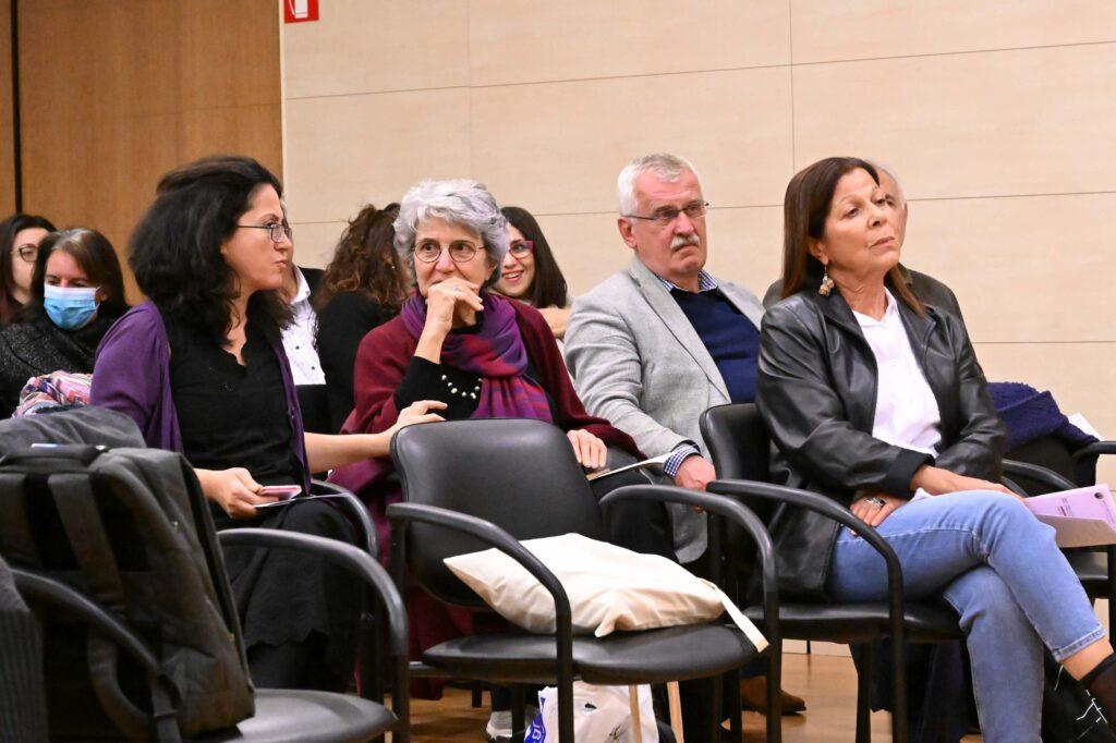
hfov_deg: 19.3
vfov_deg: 12.9
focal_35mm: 106
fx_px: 3285
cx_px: 558
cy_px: 372
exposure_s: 1/250
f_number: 5.6
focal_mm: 71
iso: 14400
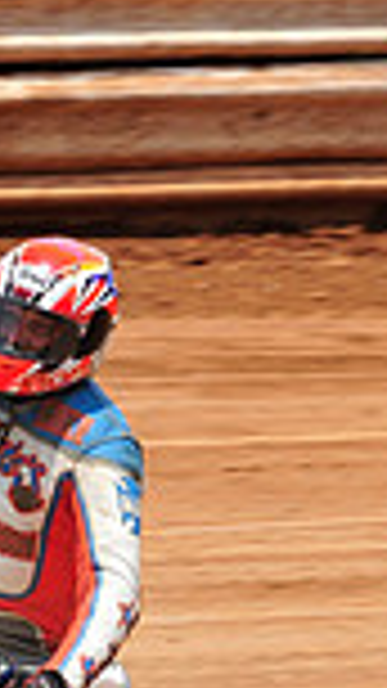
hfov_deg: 1.5
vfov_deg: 2.7
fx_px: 14475
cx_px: 32
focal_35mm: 793
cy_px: 585
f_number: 10
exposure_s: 1/400
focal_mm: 200
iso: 200
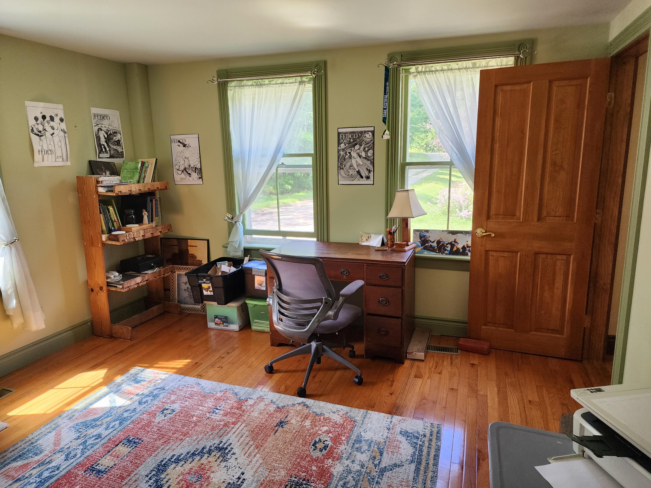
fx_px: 433
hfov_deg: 73.9
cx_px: 326
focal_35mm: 23
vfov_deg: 58.9
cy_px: 244
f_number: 1.8
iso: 200
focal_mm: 6.4
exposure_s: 1/180
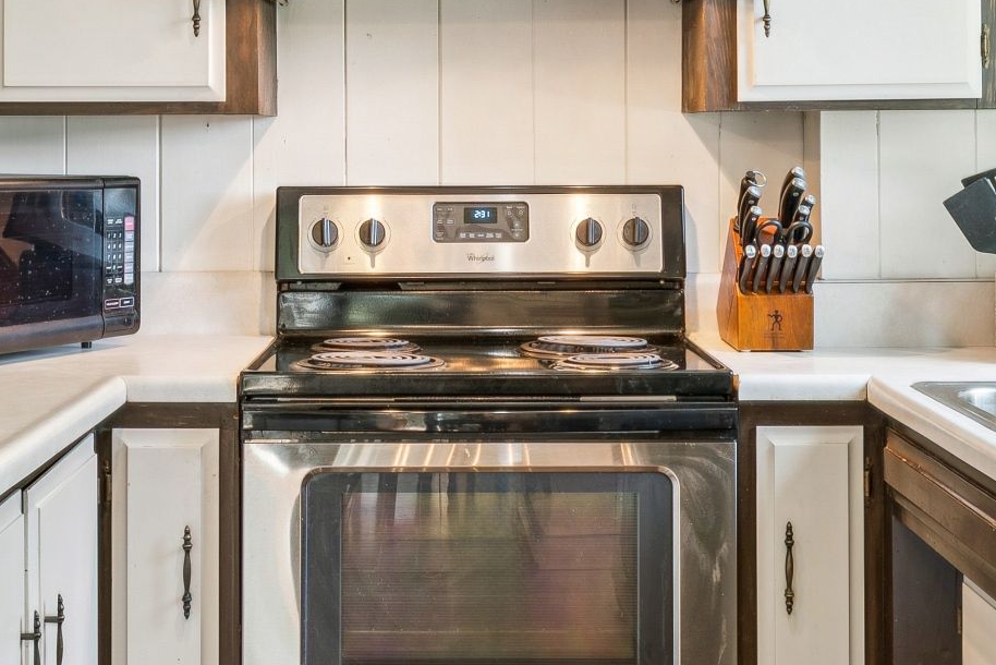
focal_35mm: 64
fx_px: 1776
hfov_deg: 31.3
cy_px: 116
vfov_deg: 20.9
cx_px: 481
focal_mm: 16.3
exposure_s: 1/1.67
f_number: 13
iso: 100
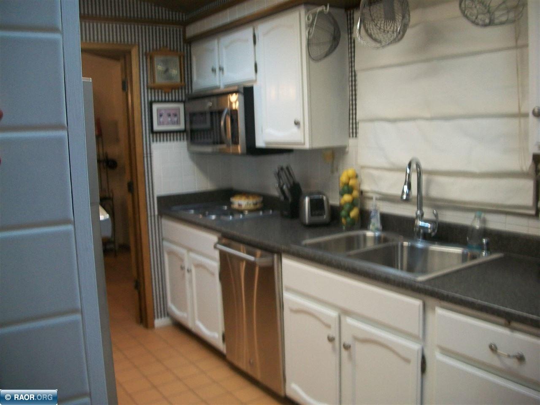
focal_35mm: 32
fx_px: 499
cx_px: 270
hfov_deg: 56.8
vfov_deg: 44.2
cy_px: 202
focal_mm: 5.7
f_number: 2.9
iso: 154
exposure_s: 1/30
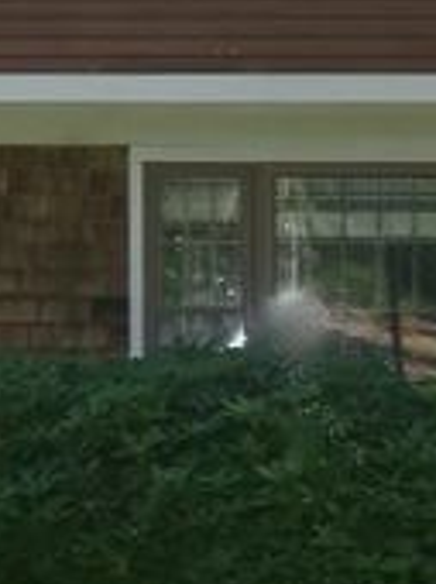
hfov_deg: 4.8
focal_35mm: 305
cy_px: -3
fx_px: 5133
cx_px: -302
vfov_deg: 6.5
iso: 140
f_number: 4.2
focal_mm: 35
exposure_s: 1/250
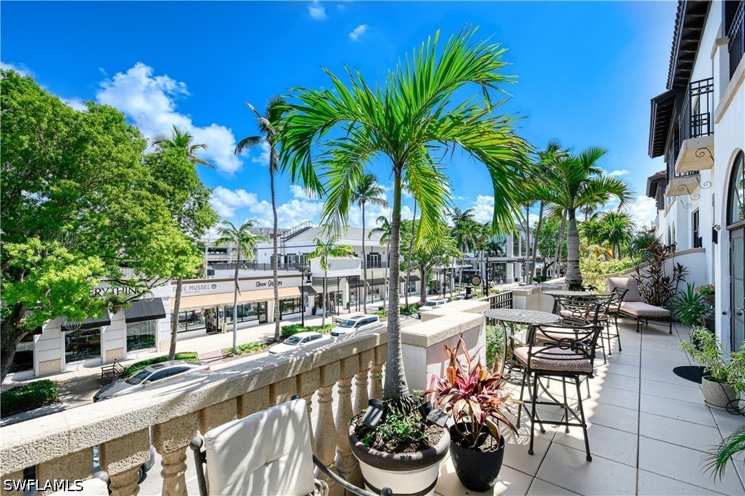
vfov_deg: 77.3
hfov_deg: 100.4
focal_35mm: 15
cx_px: 372
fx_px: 310
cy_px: 248
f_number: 7.1
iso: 100
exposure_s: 1/400
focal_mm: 10
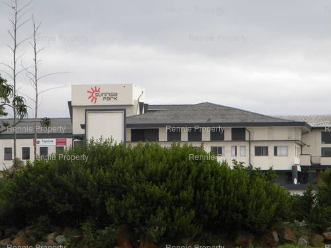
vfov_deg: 10.0
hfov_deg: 13.3
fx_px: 1415
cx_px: 166
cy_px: 124
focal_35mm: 148
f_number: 5
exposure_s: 1/256
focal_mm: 26.8
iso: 80
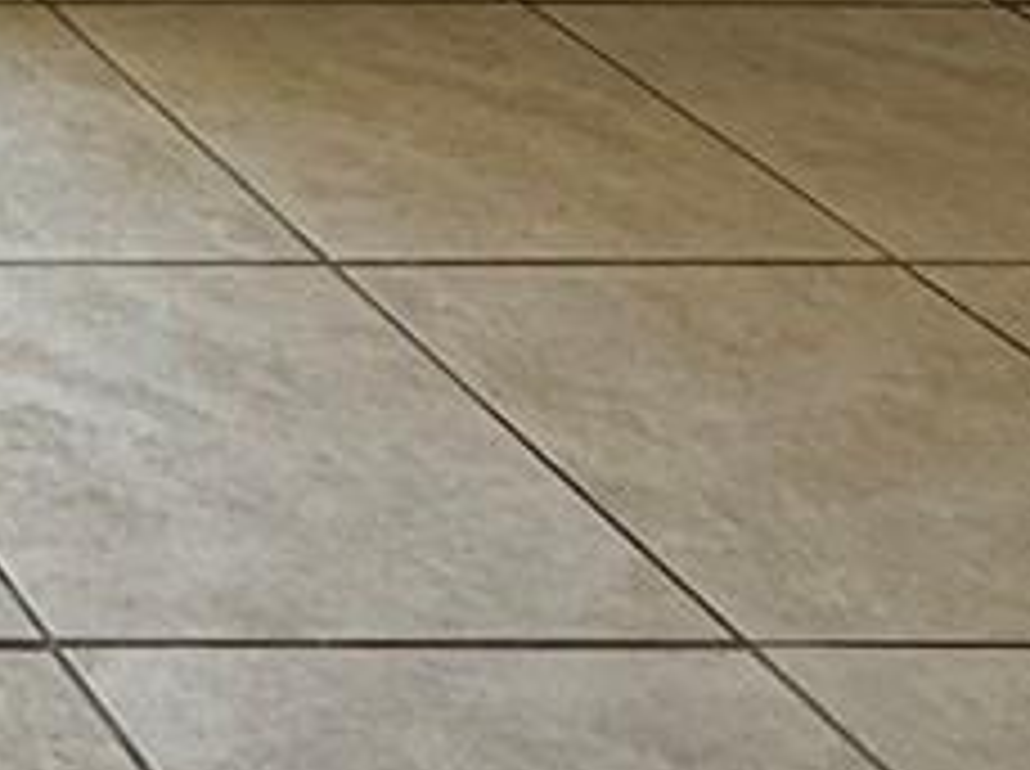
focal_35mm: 98
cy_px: -887
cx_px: -1529
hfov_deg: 13.6
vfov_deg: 12.7
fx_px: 2911
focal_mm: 2.22
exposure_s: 1/161
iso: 50
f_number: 2.2
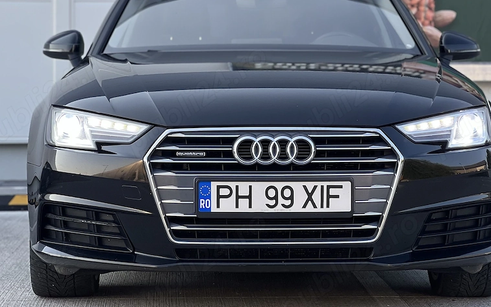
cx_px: 272
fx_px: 1445
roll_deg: +0.4
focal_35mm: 108
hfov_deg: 19.3
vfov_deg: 12.1
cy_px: 113
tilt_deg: +0.8
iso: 32
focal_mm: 9
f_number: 2.8
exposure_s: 1/102
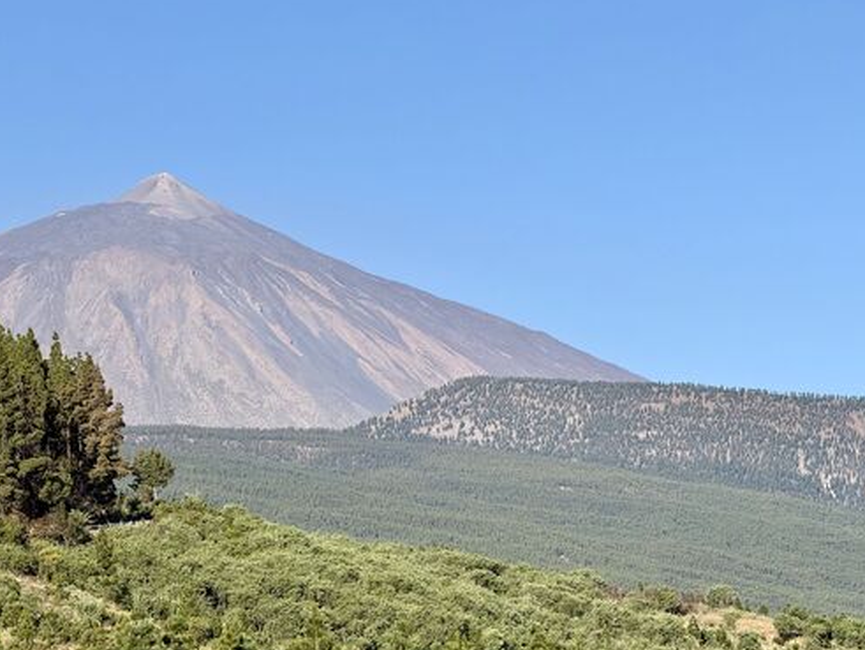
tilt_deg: +5.8
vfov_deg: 9.9
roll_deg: +1.7
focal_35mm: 150
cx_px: 352
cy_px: 367
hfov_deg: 13.1
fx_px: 3751
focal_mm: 15.66
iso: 64
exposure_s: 1/1650
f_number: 2.8
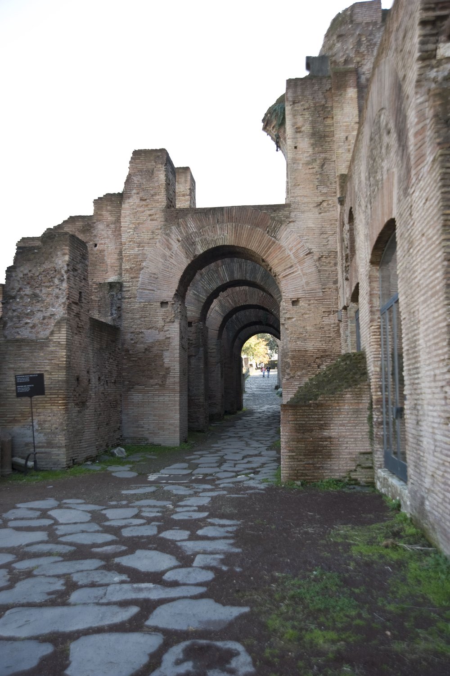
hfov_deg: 37.8
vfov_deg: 54.5
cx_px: 225
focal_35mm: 35
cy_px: 338
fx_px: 657
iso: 200
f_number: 5.6
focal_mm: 35
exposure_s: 1/125
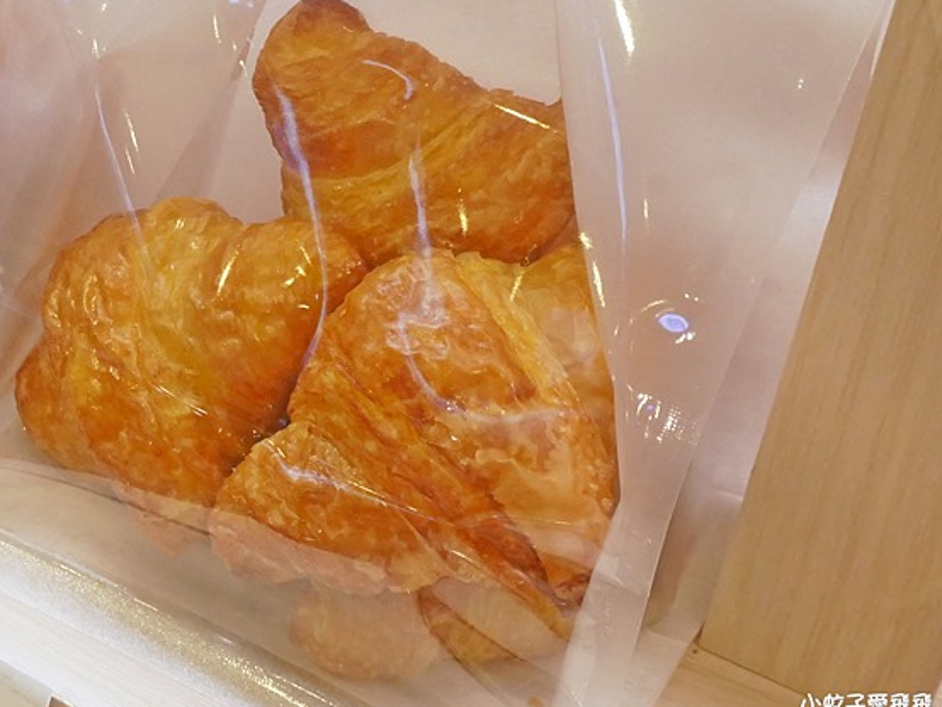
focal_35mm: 65
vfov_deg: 22.6
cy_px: 281
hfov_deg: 28.8
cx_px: 121
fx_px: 1770
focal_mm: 18
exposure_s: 1/60
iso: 1600
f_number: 8
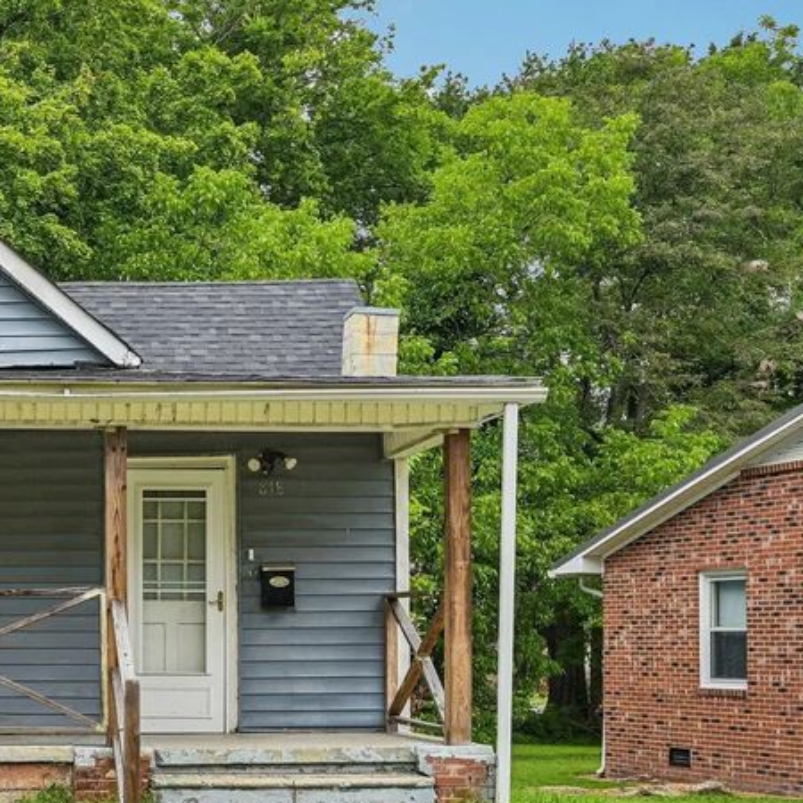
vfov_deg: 29.5
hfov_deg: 27.3
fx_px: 1522
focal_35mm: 58
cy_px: 381
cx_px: -59
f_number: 8
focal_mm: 30
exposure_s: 1/60
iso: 100
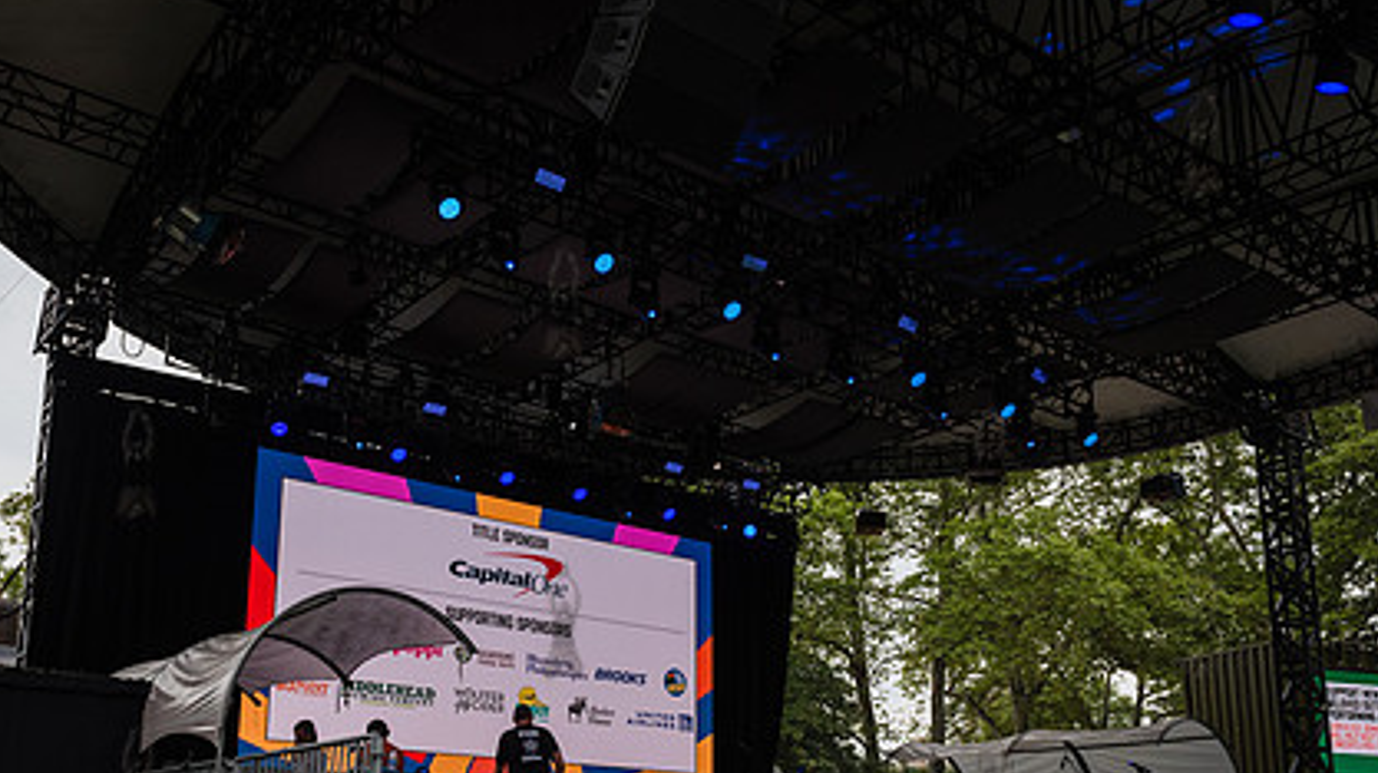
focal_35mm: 35
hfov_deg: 56.3
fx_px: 1278
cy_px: 619
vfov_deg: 32.7
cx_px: 562
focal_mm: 24
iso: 1000
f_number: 4.5
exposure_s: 1/1600
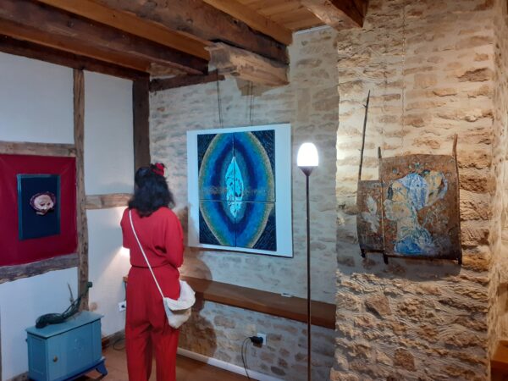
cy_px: 190
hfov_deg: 65.3
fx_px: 396
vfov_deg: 51.4
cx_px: 254
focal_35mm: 27
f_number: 1.9
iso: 200
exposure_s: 1/33
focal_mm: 3.6
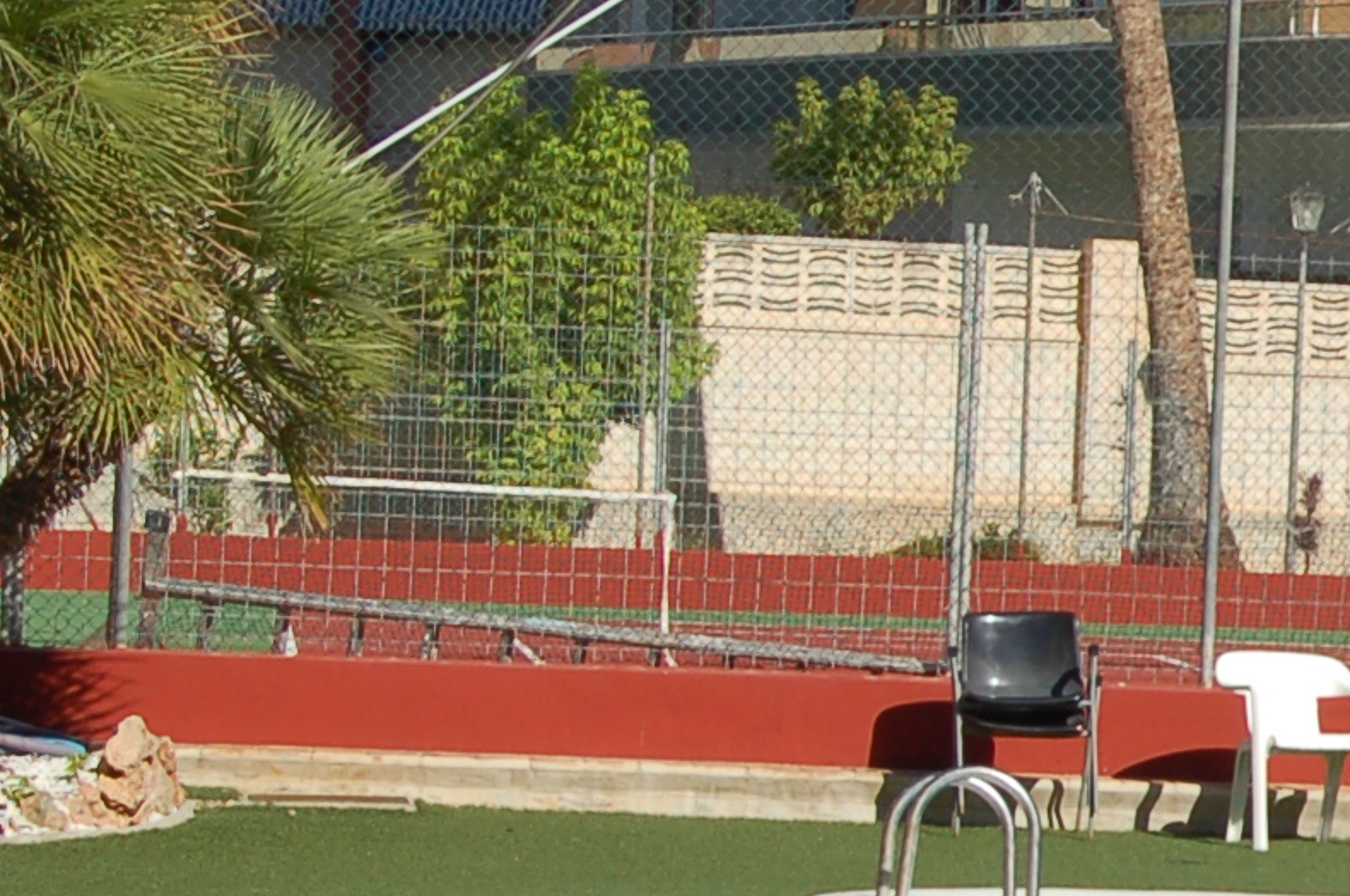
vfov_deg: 5.7
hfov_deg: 8.3
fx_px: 8991
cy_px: 579
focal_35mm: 240
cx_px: 2295
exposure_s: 1/400
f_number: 10
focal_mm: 42
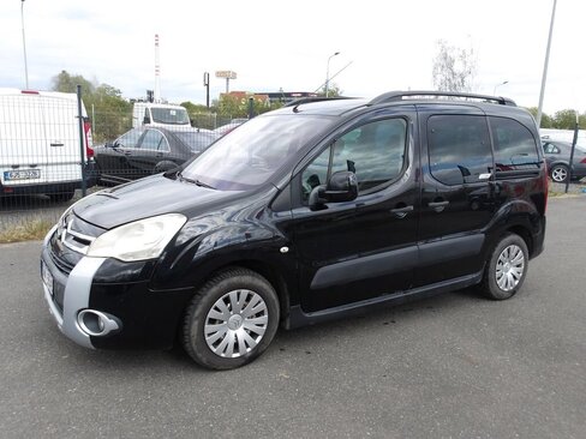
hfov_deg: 65.3
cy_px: 220
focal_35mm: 27
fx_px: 457
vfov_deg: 51.4
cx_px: 293
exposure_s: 1/465
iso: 100
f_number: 3
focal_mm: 4.9
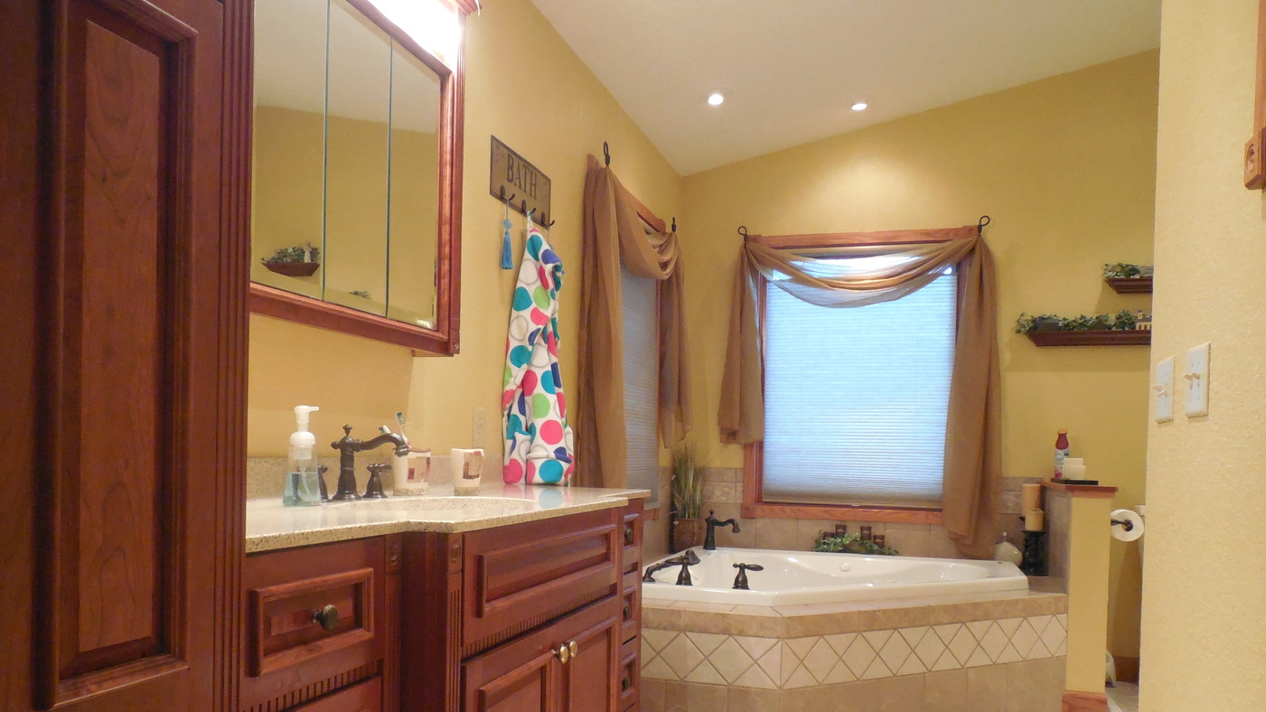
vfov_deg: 41.0
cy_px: 470
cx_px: 620
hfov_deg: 67.9
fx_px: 940
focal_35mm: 28
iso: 800
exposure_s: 1/30
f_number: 3.3
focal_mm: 4.5
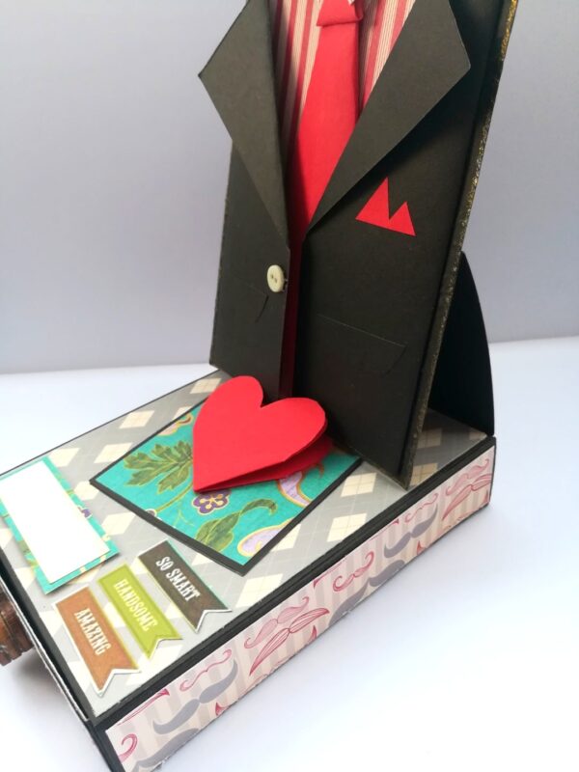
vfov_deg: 67.3
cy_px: 386
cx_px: 290
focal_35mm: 26
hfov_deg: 53.1
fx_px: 580
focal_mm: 3.83
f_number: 2.2
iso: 100
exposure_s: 1/33.3
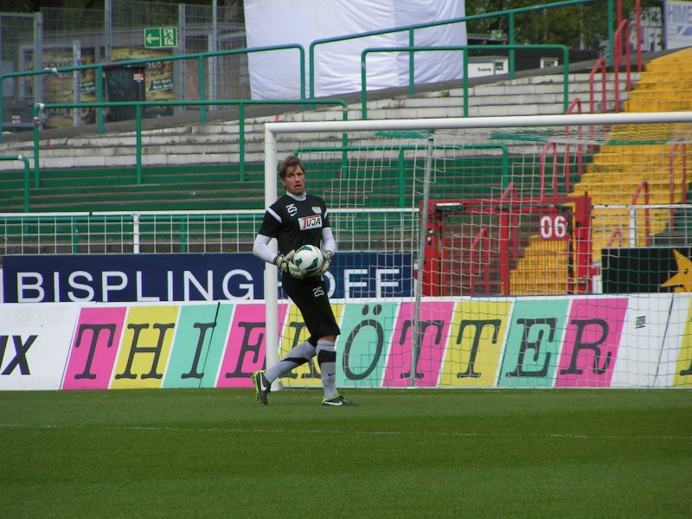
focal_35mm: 326
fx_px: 6517
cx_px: 346
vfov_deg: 4.6
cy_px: 260
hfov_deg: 6.1
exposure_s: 1/800
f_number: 3.5
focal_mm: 49.8
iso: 50
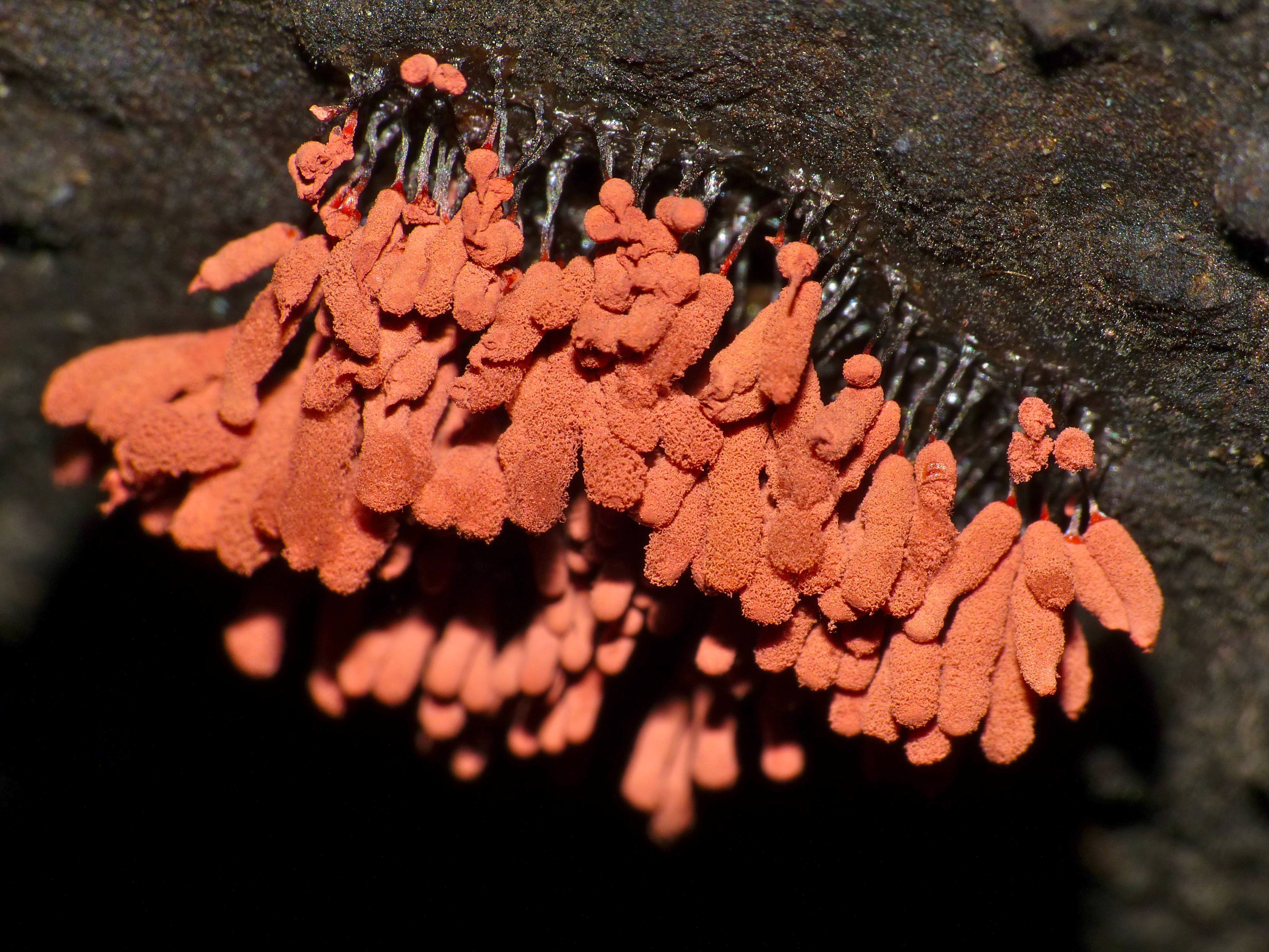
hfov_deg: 8.8
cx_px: 634
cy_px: 476
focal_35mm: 225
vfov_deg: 6.6
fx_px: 8248
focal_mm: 40.4
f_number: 8
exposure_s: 1/3200
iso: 100
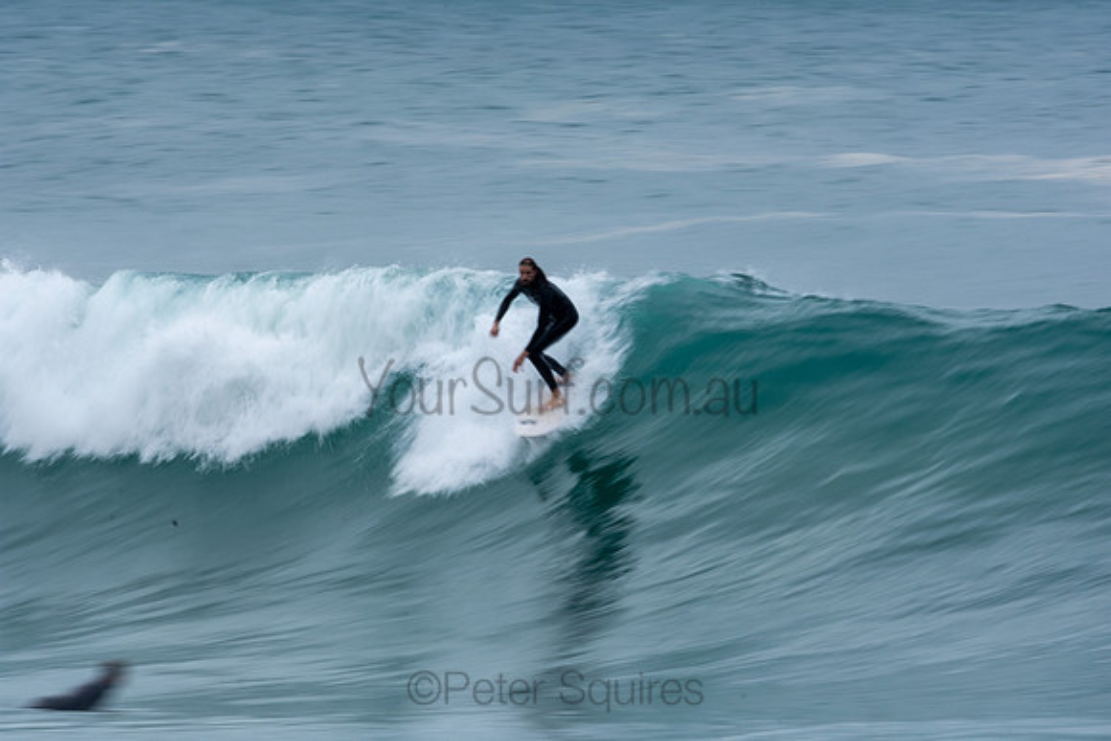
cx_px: 556
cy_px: 370
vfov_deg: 1.8
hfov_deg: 2.7
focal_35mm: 750
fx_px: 23150
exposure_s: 1/25
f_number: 22
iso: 100
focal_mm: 500
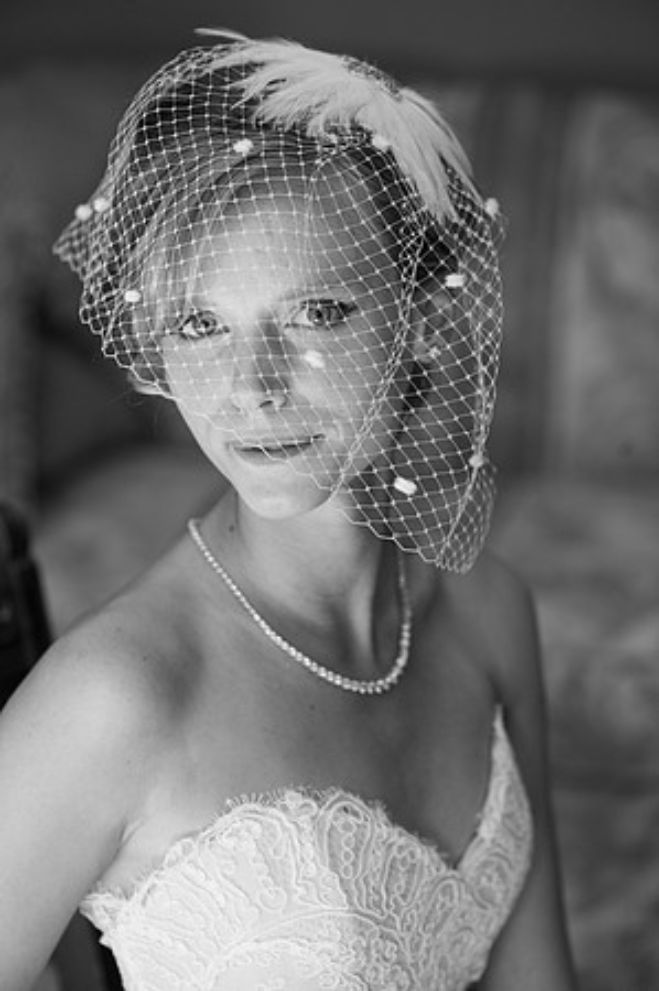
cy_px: 496
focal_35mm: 105
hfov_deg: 13.0
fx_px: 2890
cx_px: 330
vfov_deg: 19.5
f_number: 4
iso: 900
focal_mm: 105
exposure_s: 1/80
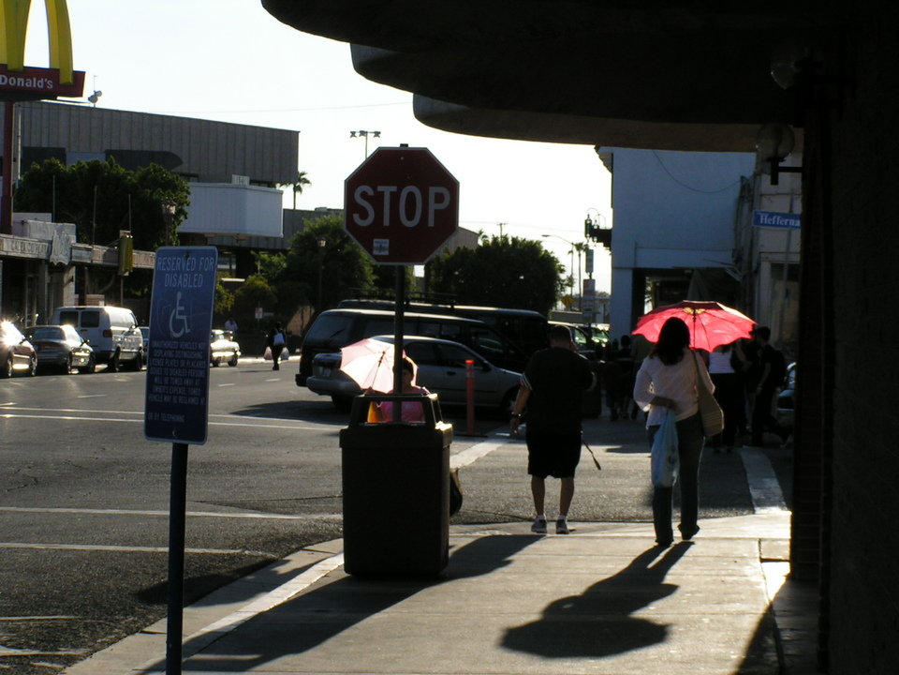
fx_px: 2805
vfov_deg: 13.7
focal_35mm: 108
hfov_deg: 18.2
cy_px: 338
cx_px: 450
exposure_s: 1/400
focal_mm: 16.6
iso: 50
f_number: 6.3
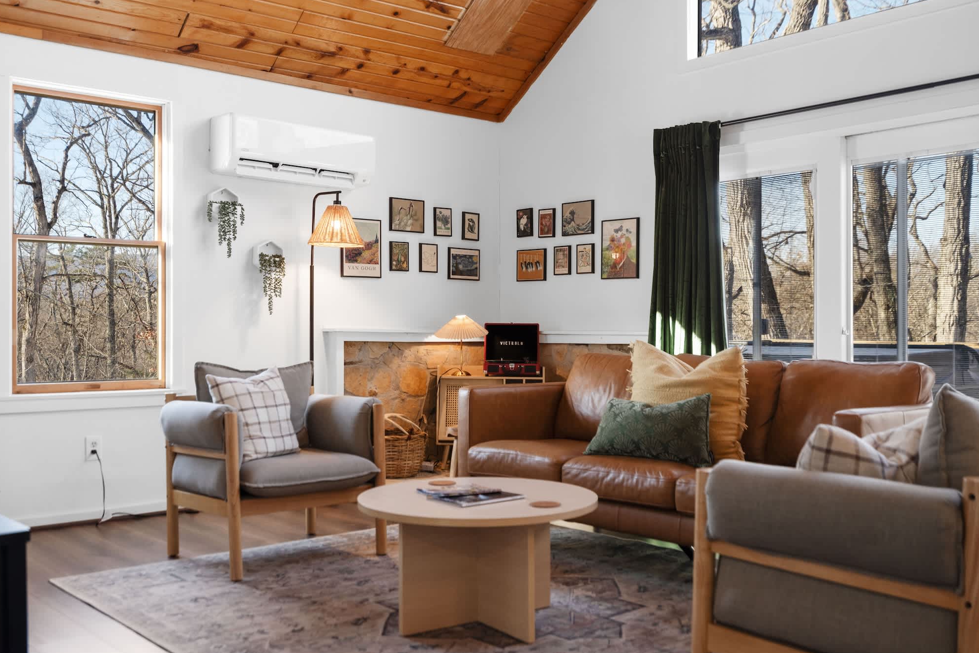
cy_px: 319
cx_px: 481
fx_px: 979
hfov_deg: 53.1
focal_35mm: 36
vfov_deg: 36.9
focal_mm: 35
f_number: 4
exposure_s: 1/60
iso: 320
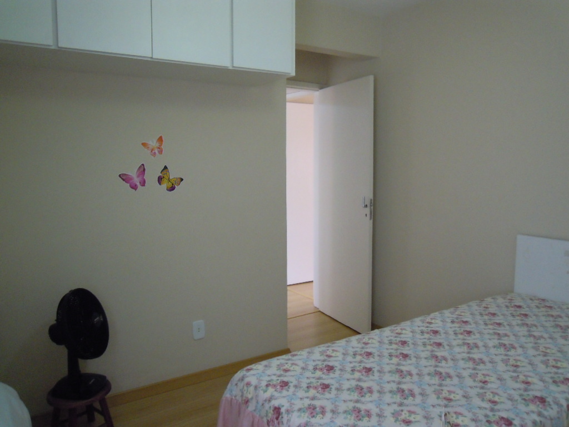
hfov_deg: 63.4
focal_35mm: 28
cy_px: 214
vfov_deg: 49.7
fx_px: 460
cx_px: 284
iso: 500
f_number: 2.7
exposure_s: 1/60
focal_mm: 5
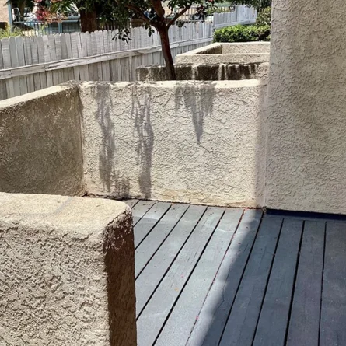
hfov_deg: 36.6
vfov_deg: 36.8
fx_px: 520
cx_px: 129
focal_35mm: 46
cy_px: 179
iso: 25
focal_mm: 3.3
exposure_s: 1/1359
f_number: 2.4
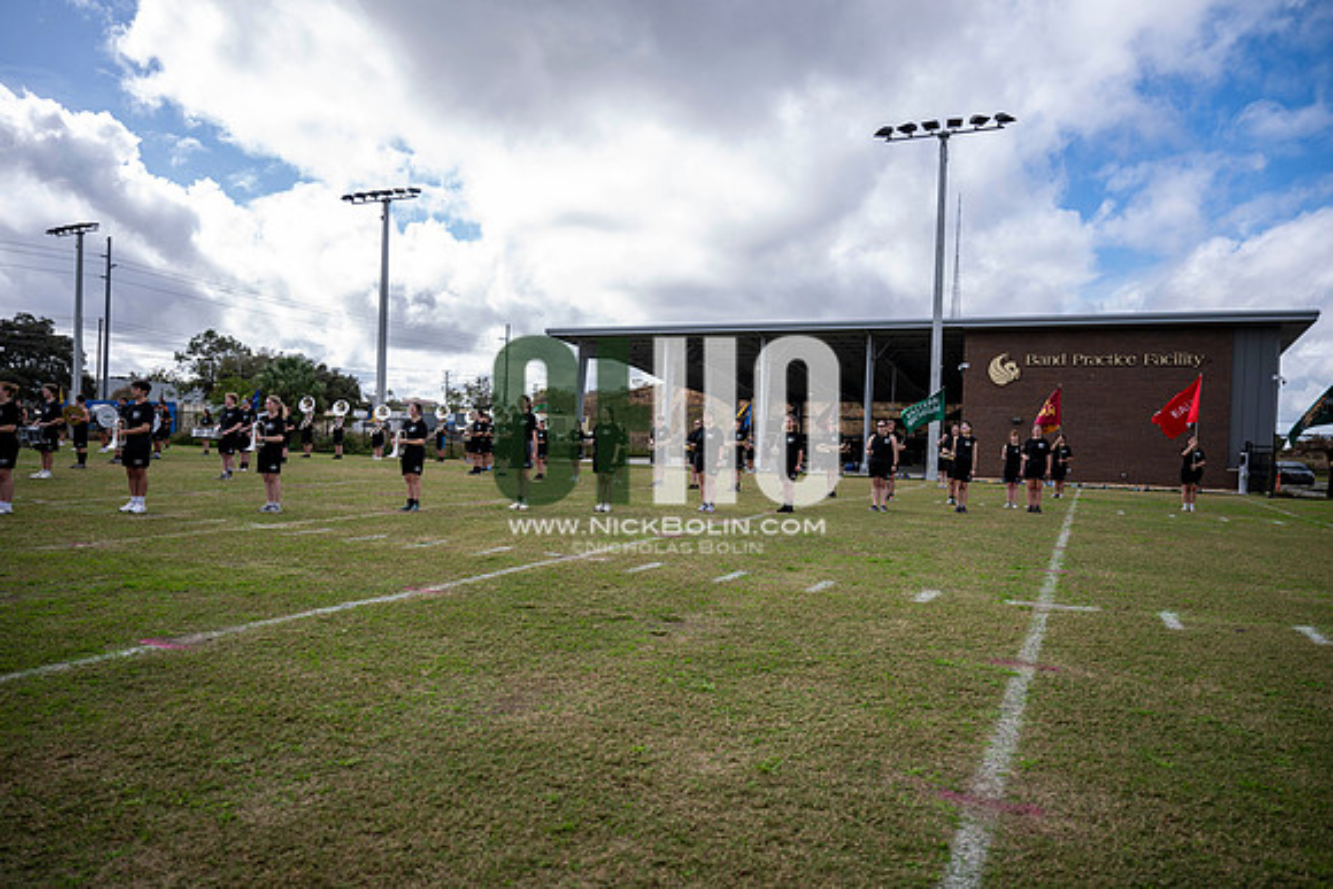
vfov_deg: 53.2
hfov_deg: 73.7
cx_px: 666
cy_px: 444
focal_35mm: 24
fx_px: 889
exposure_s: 1/1250
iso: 100
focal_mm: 24
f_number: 2.8
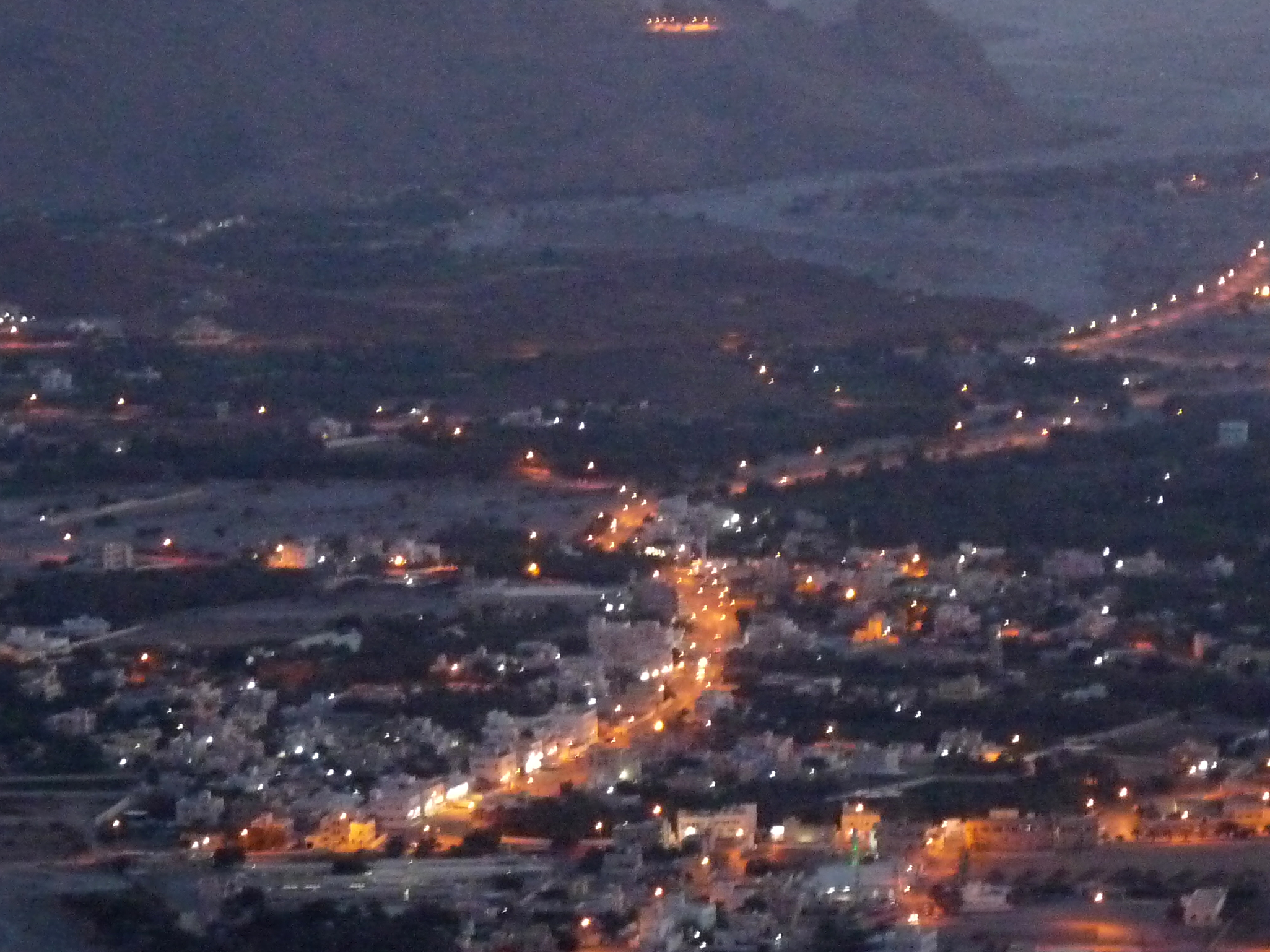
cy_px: 353
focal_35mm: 217
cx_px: 820
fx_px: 7961
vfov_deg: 6.8
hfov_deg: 9.1
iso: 800
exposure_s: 1/8
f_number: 3.6
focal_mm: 21.6
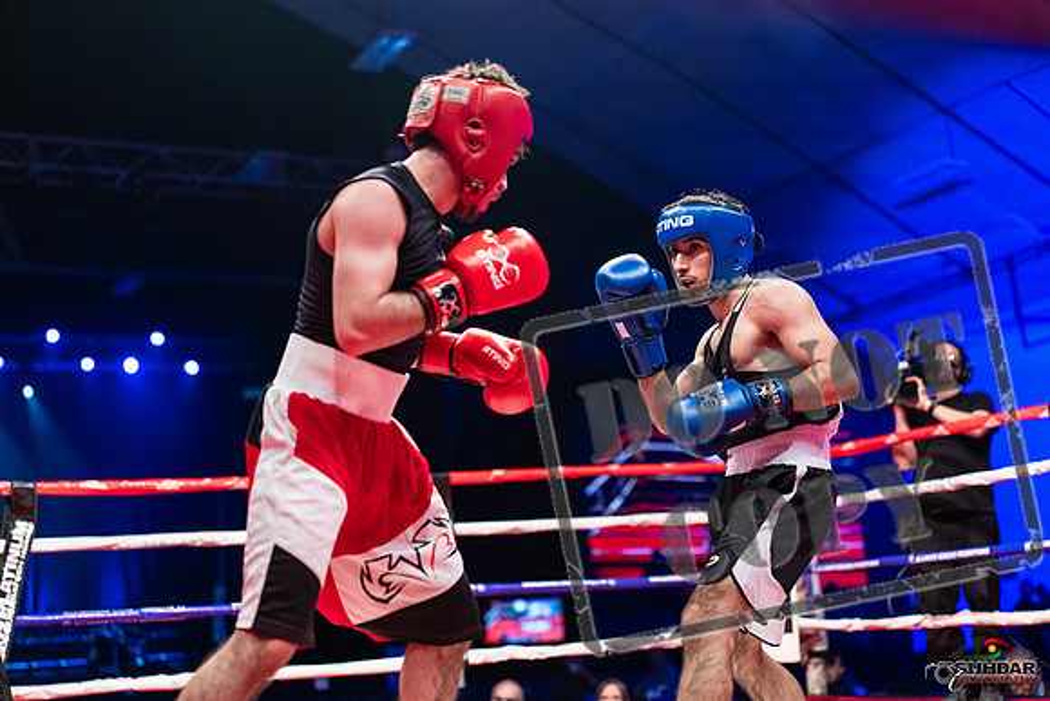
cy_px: 350
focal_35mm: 50
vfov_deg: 27.0
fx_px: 1459
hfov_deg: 39.6
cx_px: 525
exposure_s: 1/1250
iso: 3200
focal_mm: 50
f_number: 2
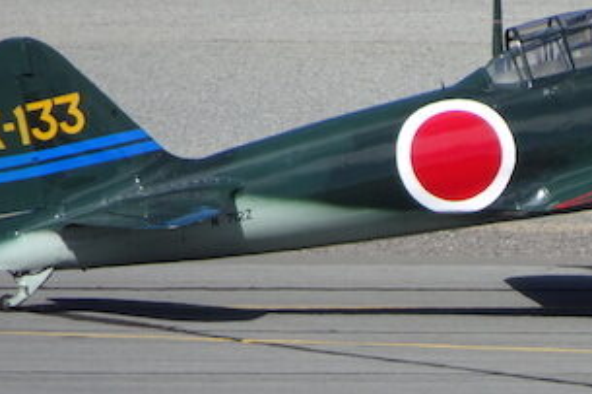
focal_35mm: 1318
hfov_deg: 1.6
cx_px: 560
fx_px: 21661
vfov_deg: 1.0
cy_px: 203
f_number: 6.3
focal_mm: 105.56
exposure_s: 1/500
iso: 80
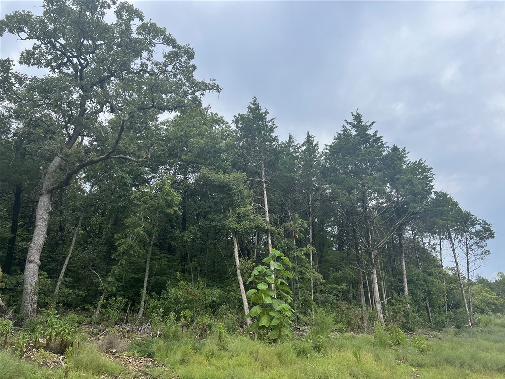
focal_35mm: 26
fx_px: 379
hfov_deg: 67.3
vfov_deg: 53.1
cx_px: 252
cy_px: 190
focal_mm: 5.7
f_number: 1.5
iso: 50
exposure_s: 1/2353
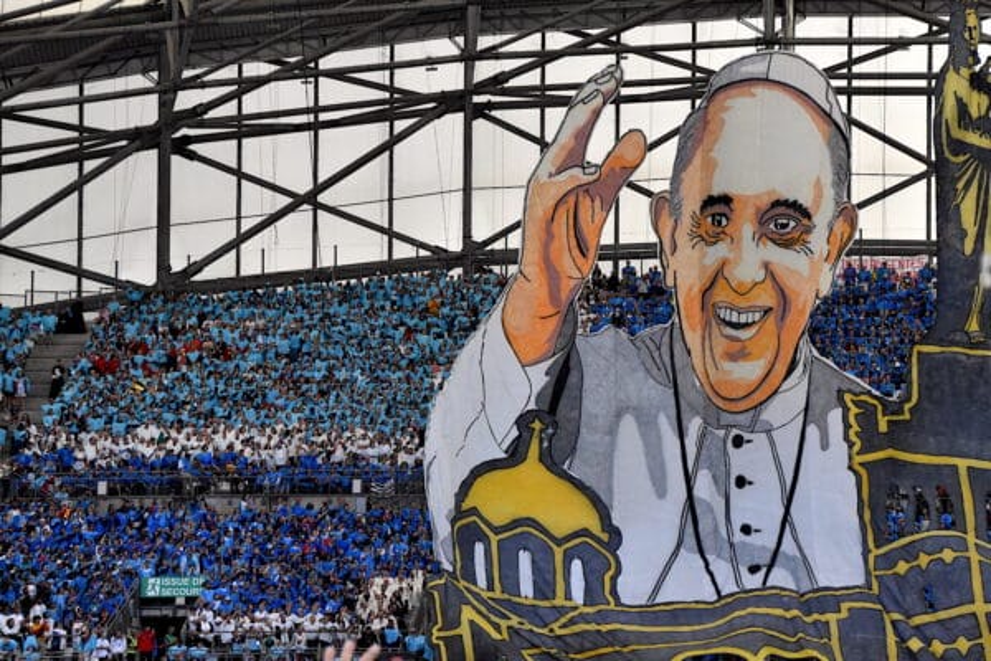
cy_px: 330
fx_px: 3303
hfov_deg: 17.1
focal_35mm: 120
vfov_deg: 11.4
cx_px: 496
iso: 3200
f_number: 8
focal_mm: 80
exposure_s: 1/1600
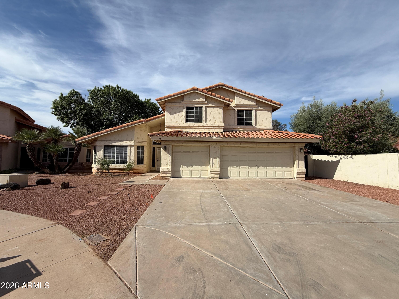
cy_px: 150
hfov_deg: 102.1
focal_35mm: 14
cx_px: 200
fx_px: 161
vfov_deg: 85.7
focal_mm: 2.22
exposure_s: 1/1235
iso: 20
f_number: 2.2
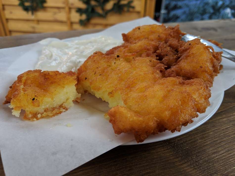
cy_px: 88
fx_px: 183
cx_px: 118
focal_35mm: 27
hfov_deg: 65.3
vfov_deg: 51.4
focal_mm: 4.44
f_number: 1.8
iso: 62
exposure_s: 1/49.9
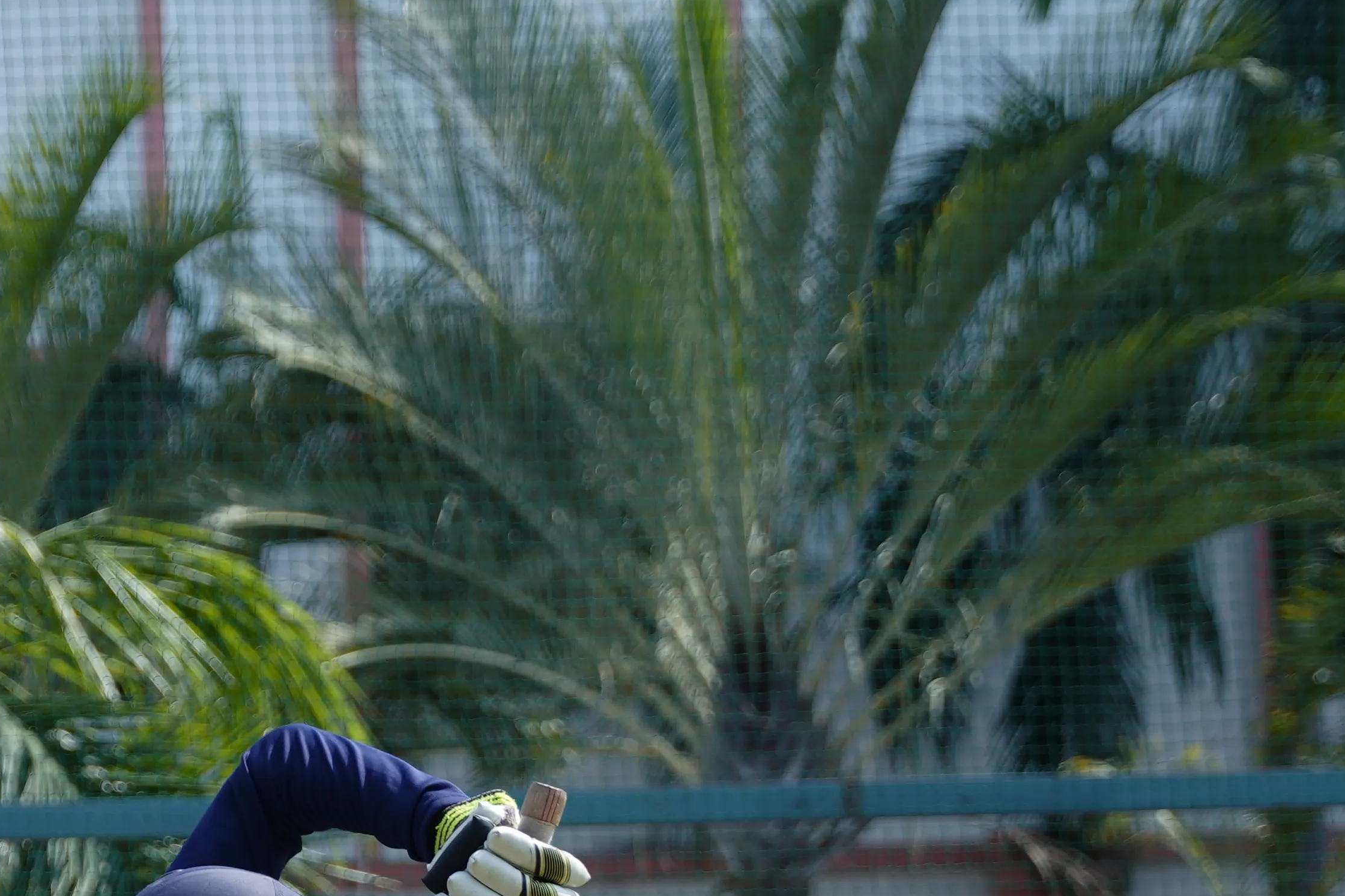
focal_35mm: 174
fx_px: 6513
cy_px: 1413
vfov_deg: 7.7
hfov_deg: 11.7
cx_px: -38
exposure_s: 1/640
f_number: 2.8
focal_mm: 49.1
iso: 50
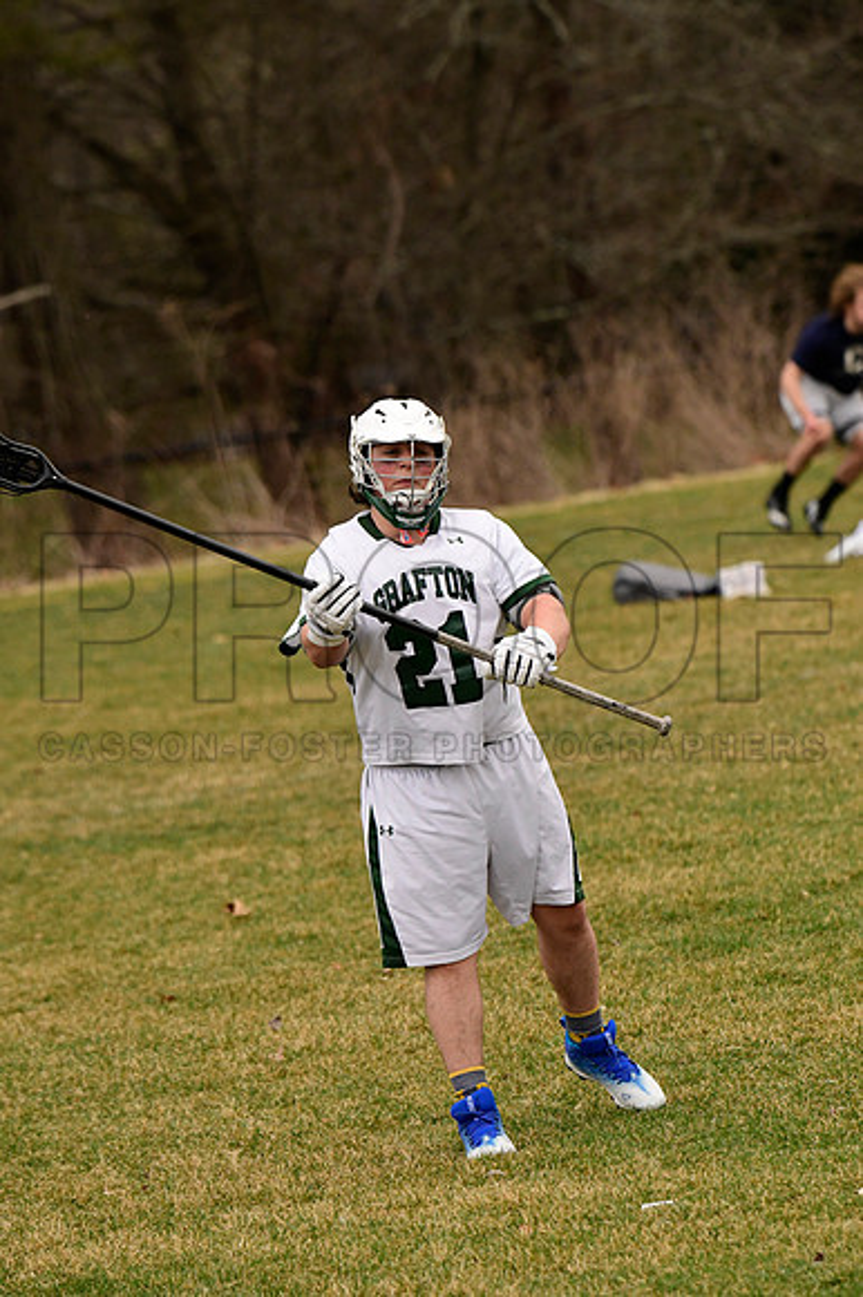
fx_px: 10800
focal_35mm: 300
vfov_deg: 6.9
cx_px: 432
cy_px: 648
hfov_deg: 4.6
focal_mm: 200
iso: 1600
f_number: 4.5
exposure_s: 1/2500
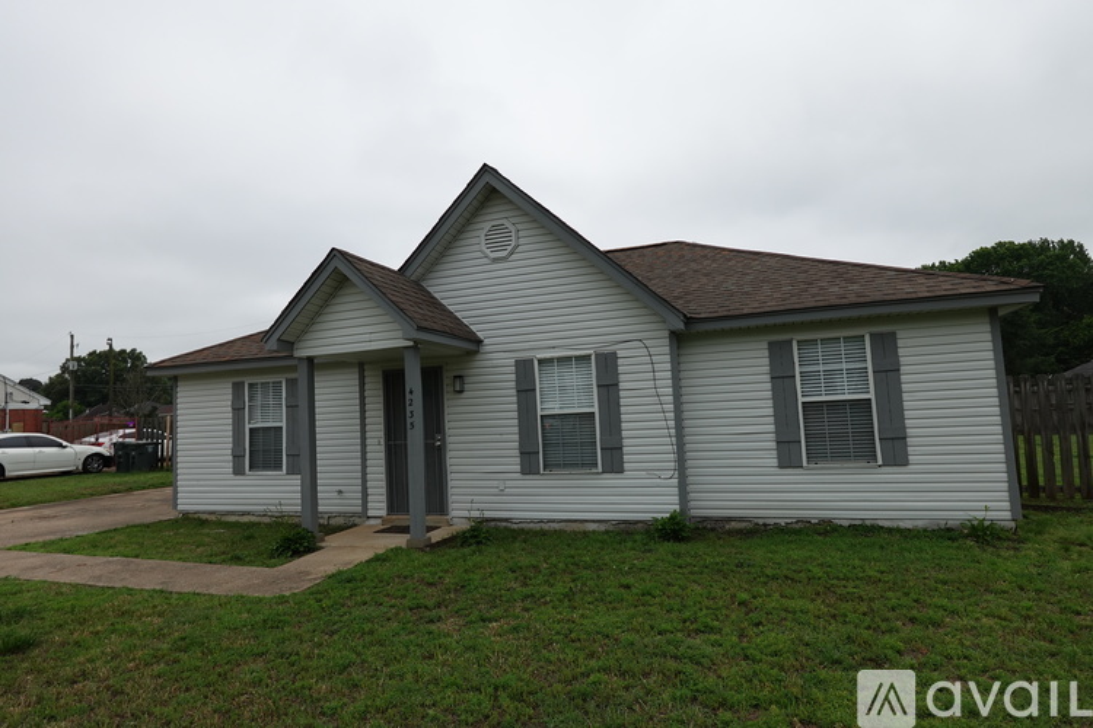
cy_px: 364
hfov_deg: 84.0
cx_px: 546
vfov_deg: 61.9
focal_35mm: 20
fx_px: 607
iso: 125
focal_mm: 7.6
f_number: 4
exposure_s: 1/640
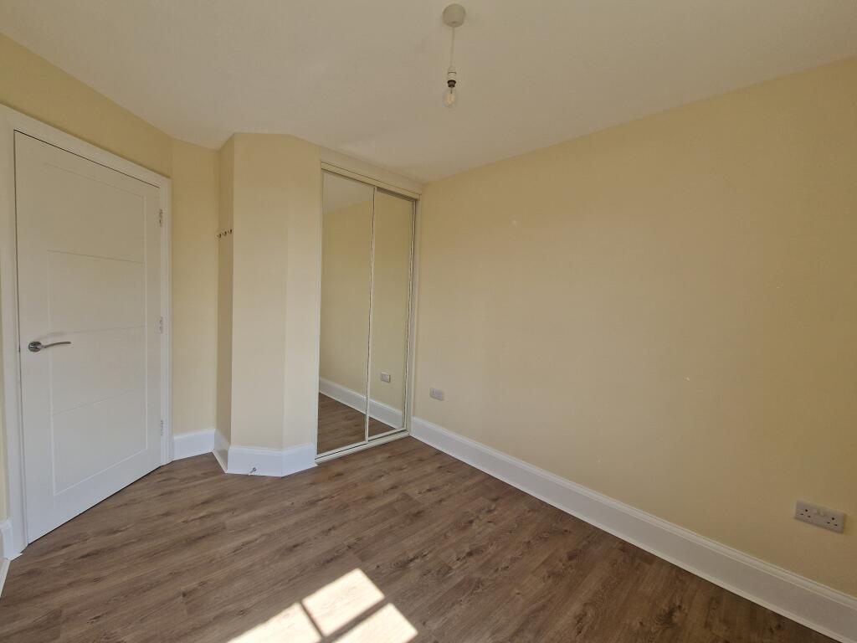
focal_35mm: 13
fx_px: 322
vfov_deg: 89.9
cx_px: 428
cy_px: 322
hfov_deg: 106.2
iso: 50
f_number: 2.2
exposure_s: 1/294
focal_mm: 2.2
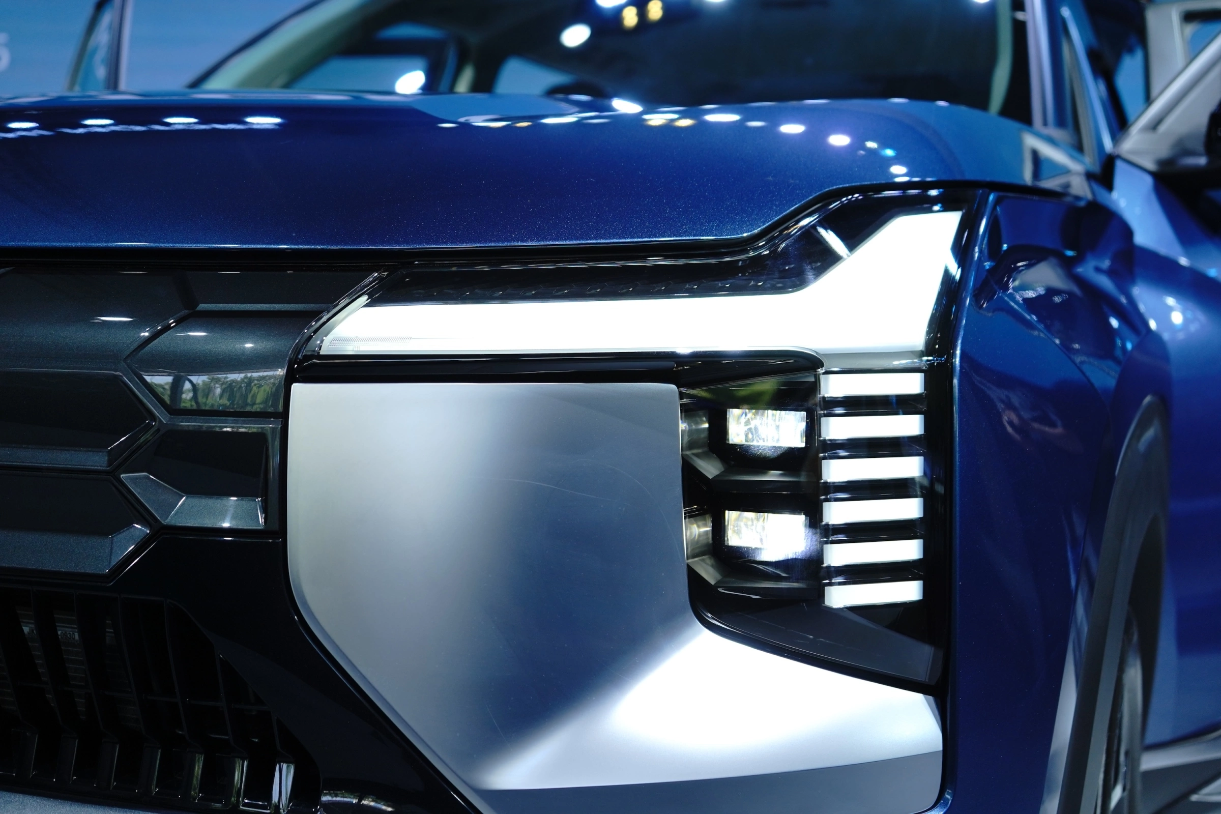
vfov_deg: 30.5
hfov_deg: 44.5
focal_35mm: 44
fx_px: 1492
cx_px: 610
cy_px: 407
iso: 320
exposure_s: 1/250
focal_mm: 44
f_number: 4.5
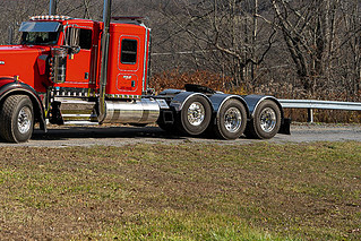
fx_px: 893
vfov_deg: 15.2
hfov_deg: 22.7
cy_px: 31
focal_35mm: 89
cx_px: 100
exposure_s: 1/100
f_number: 3.2
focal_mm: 49
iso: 100
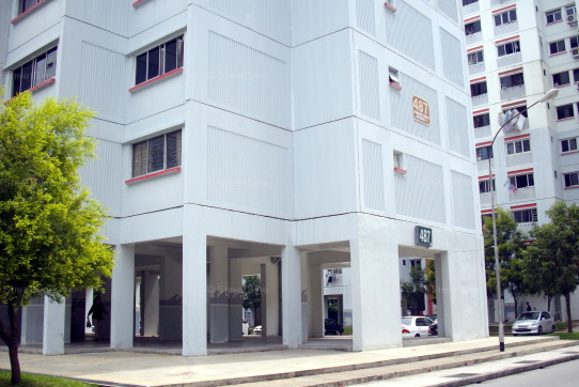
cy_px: 184
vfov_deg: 34.2
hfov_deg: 49.5
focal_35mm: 39
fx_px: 628
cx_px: 286
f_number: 5.6
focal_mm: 6.2
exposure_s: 1/160
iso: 80
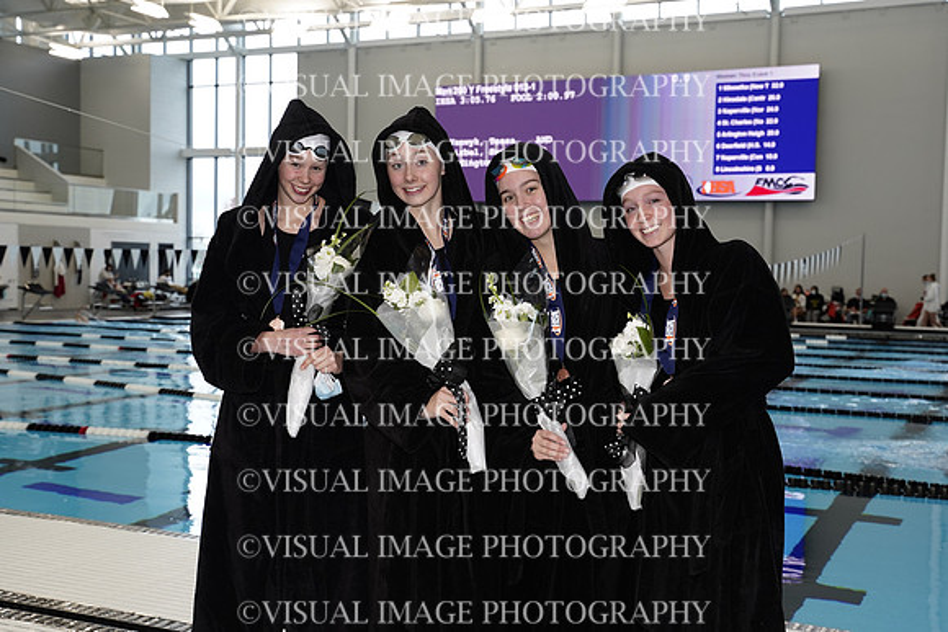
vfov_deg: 29.3
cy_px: 316
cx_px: 474
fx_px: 1212
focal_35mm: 46
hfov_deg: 42.7
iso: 1250
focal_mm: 46
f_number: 5.6
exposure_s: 1/200
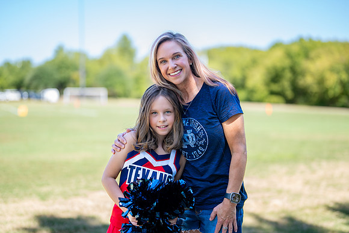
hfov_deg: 35.9
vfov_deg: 24.4
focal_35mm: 56
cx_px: 177
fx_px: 539
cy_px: 118
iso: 100
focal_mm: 50
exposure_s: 1/1250
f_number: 1.2
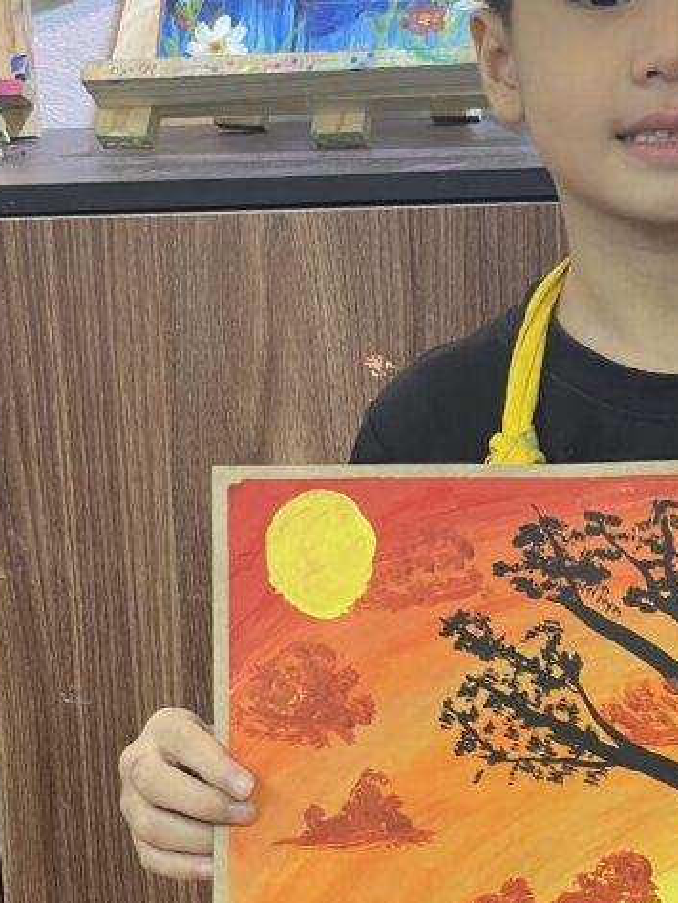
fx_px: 2871
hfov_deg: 13.3
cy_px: 435
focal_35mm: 110
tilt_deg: -9.1
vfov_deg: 17.9
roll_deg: +2.2
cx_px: 657
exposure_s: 1/50
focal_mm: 6
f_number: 2
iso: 125
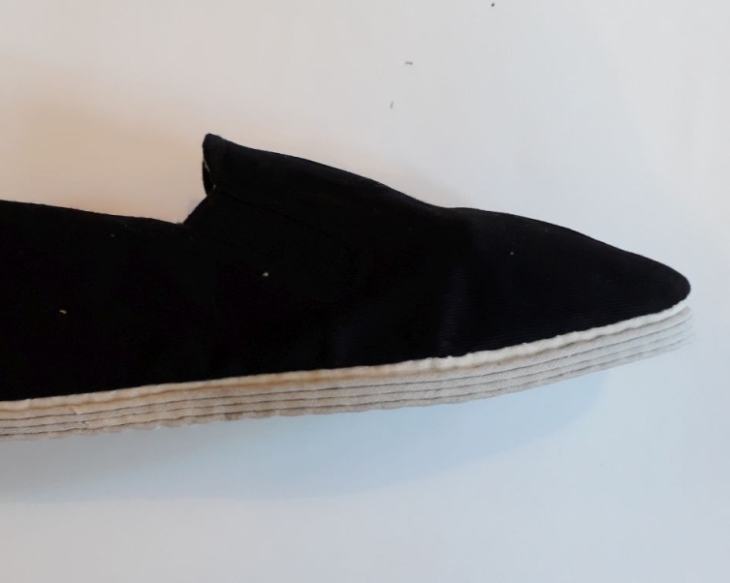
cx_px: 214
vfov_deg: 35.6
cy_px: 244
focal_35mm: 42
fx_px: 907
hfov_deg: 42.9
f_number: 1.9
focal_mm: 3.6
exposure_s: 1/25
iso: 200
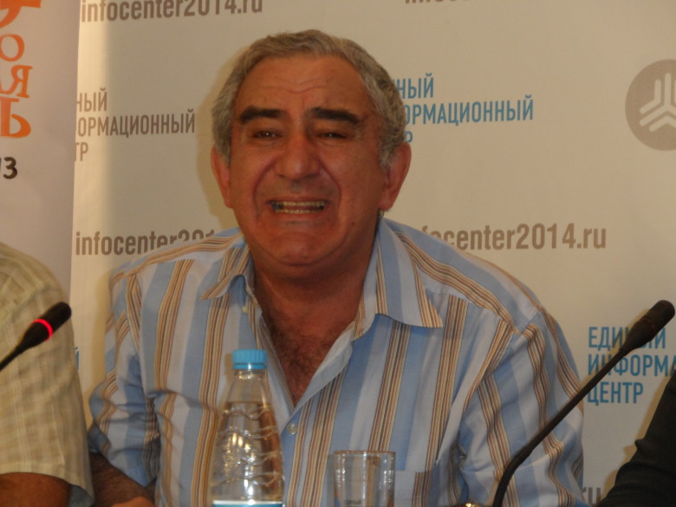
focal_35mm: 178
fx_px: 3476
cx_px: 338
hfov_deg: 11.1
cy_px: 254
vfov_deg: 8.3
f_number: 4.5
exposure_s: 1/90
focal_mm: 28.9
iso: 240
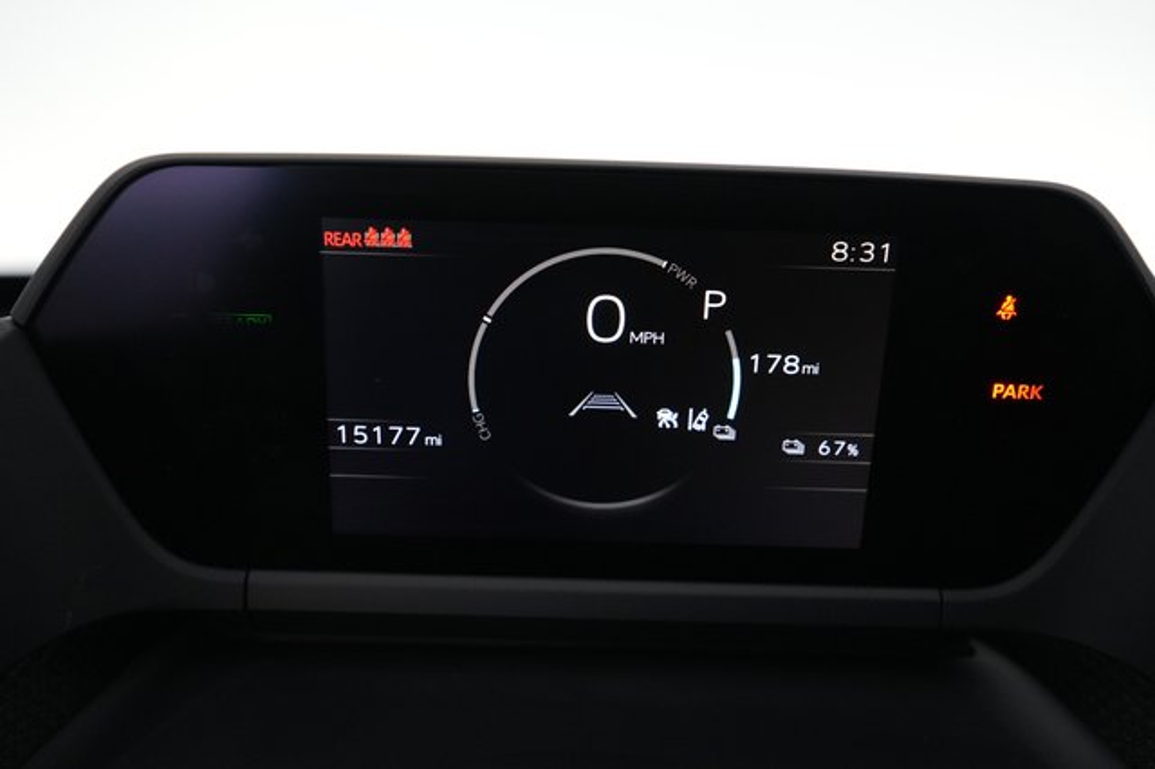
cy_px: 384
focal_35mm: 28
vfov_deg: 46.4
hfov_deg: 65.5
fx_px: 898
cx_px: 578
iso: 5000
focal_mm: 28
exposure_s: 1/160
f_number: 2.8
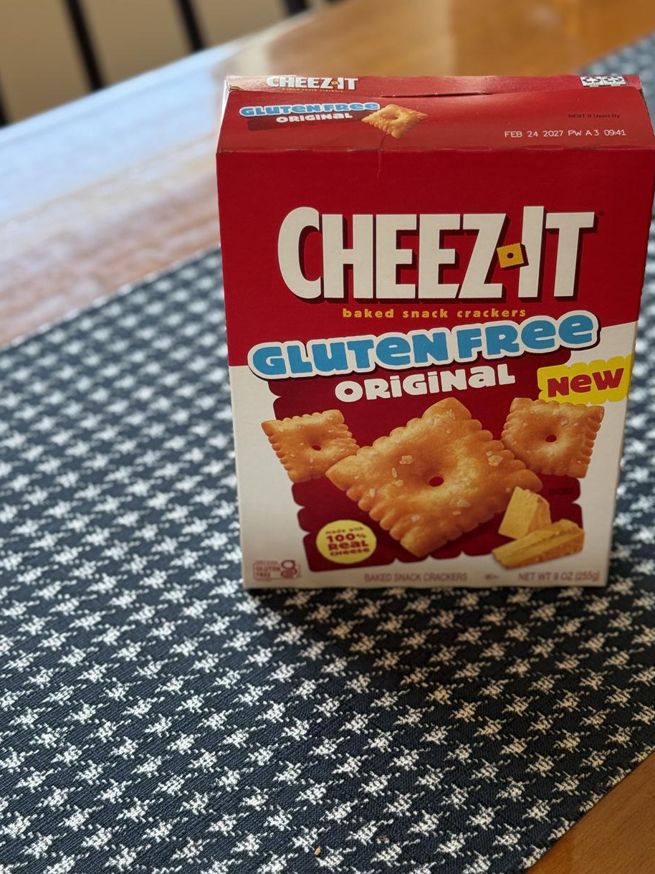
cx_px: 415
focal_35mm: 63
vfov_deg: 30.7
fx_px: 1590
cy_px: 476
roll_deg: -3.0
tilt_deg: -39.1
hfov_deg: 23.2
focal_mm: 6.76
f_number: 1.78
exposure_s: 1/120
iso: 160
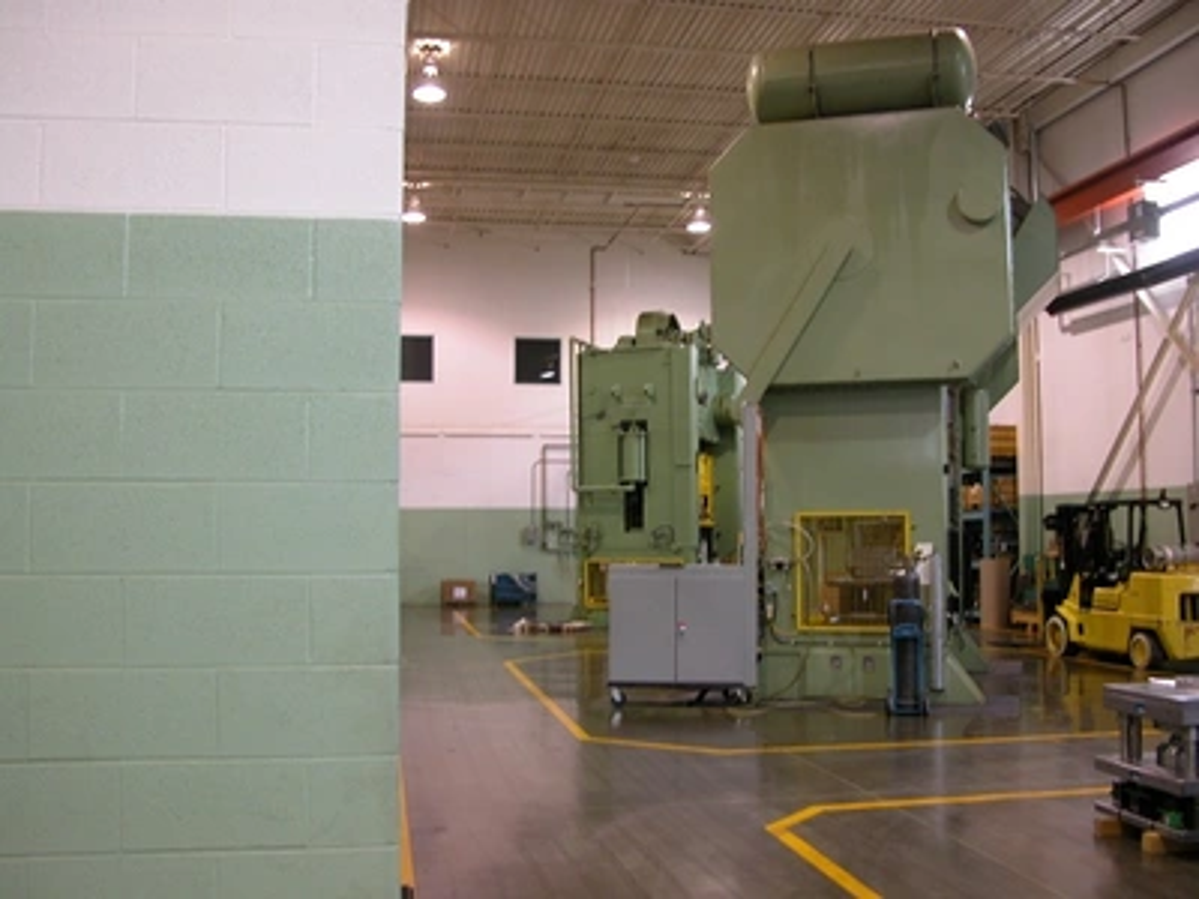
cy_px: 450
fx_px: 1178
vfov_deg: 41.8
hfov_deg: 54.0
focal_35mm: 34
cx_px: 600
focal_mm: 8.9
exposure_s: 1/13.1
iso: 100
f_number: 2.8
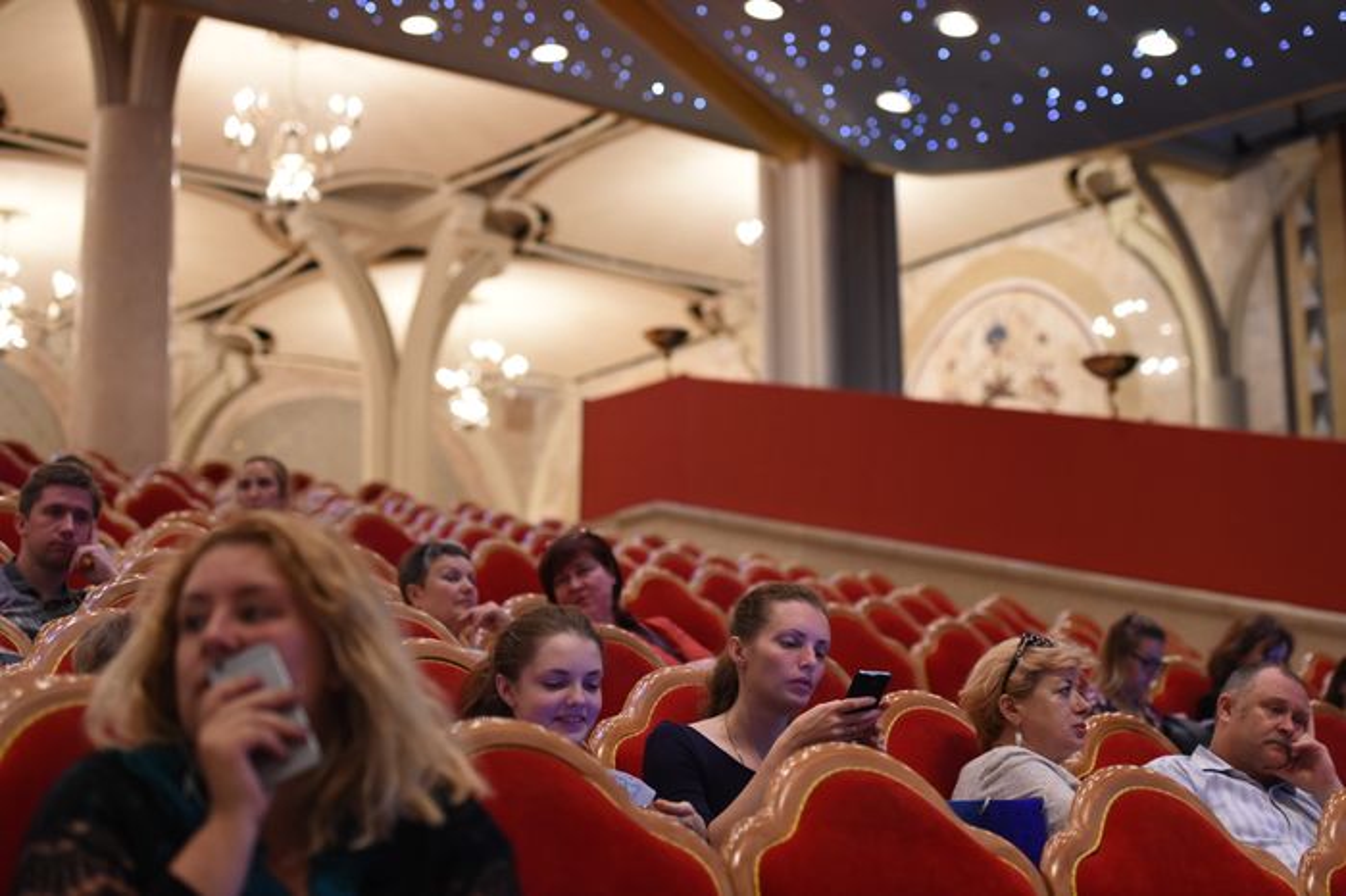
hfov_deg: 28.9
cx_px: 673
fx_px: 2616
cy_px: 448
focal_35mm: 70
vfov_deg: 19.4
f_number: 3.2
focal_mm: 70
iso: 4000
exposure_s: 1/80
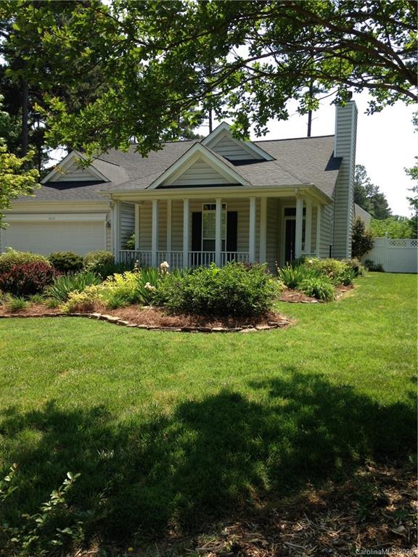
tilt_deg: -2.7
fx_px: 531
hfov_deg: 42.9
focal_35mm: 33
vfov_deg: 55.4
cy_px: 278
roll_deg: -0.5
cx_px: 209
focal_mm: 4.12
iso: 50
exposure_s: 1/704
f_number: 2.4
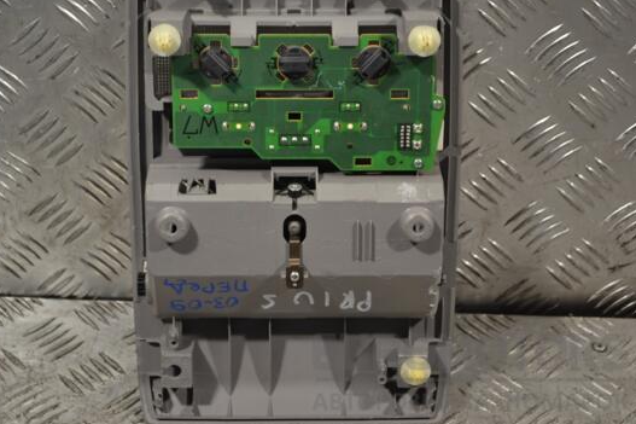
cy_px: 191
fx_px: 1448
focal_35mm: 82
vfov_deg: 16.6
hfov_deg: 24.8
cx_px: 290
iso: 400
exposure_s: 1/80
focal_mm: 48
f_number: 5.3
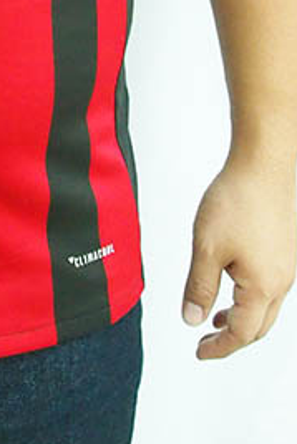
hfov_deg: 14.8
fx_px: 1075
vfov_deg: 21.3
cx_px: -118
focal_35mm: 87
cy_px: -119
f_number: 8
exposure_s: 1/15
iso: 1600
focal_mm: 14
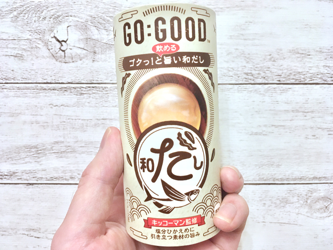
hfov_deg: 61.7
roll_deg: +1.6
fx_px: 279
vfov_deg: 48.2
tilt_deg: -26.5
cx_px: 166
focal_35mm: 29
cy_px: 125
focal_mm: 4.15
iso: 200
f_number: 2.2
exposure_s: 1/20
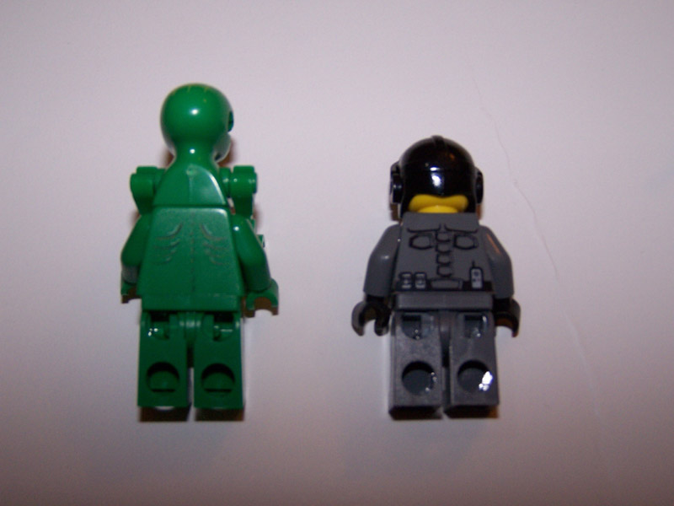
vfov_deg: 28.6
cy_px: 253
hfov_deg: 37.5
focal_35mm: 51
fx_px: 993
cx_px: 337
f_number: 3
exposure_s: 1/60
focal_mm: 8.5
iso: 140
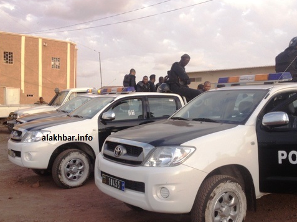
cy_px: 131
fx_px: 403
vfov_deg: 30.8
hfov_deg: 40.4
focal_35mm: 47
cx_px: 166
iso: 50
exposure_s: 1/378
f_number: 2.4
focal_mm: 4.28
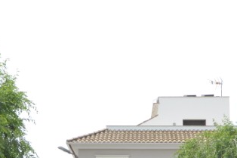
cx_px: 103
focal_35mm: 88
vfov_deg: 15.4
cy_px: 130
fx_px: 579
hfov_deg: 23.1
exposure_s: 1/1600
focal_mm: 18
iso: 200
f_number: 3.5
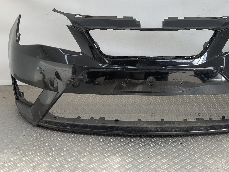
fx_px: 291
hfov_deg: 42.4
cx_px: 151
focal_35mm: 44
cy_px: 48
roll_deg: -1.3
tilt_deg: -9.4
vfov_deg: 32.4
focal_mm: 3
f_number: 1.8
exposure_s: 1/324
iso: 16
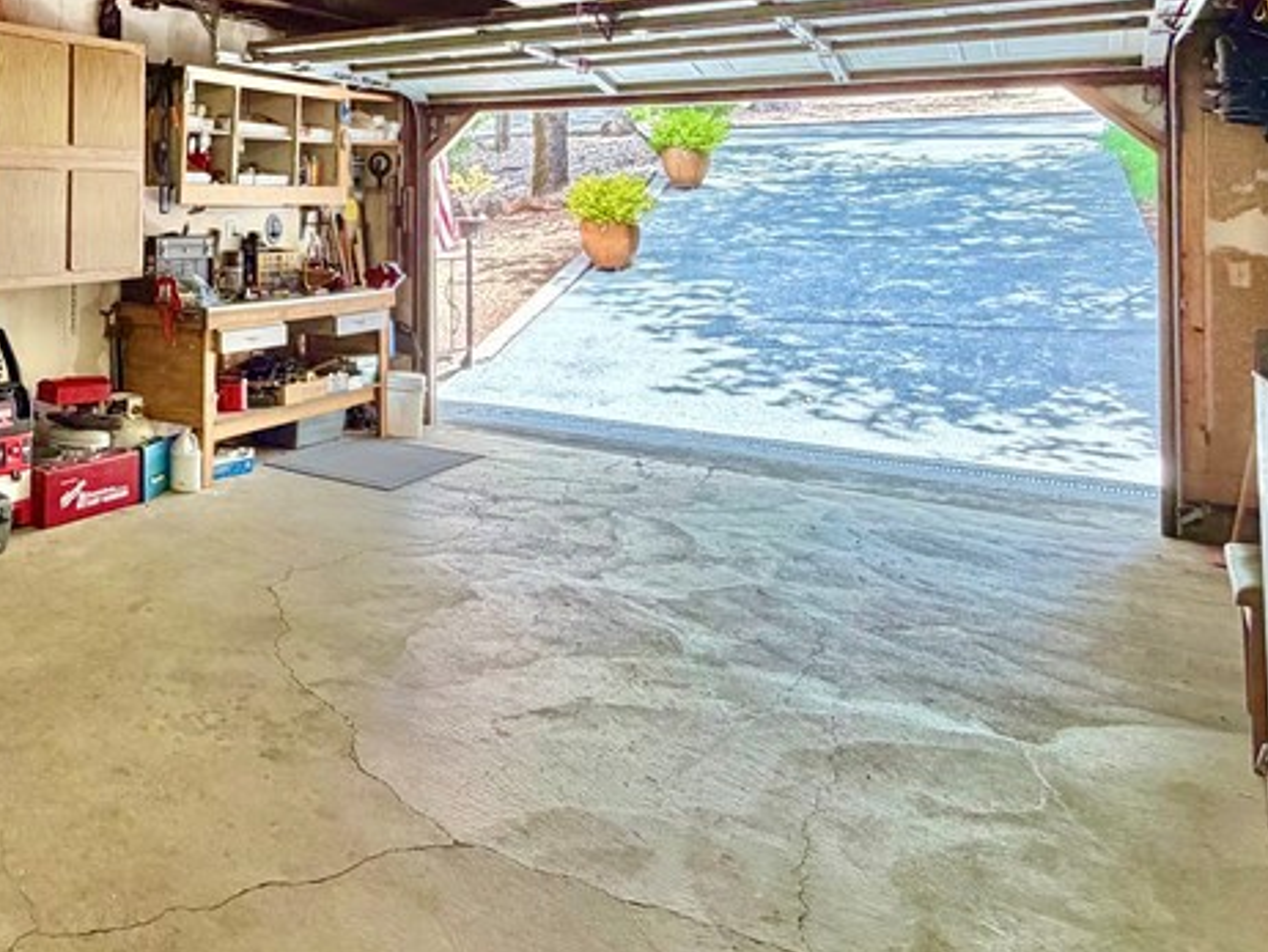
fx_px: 1136
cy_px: 167
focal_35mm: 31
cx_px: 99
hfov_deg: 50.8
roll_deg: -1.1
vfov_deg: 43.0
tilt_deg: +1.1
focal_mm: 2.22
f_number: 2.2
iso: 320
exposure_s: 1/120
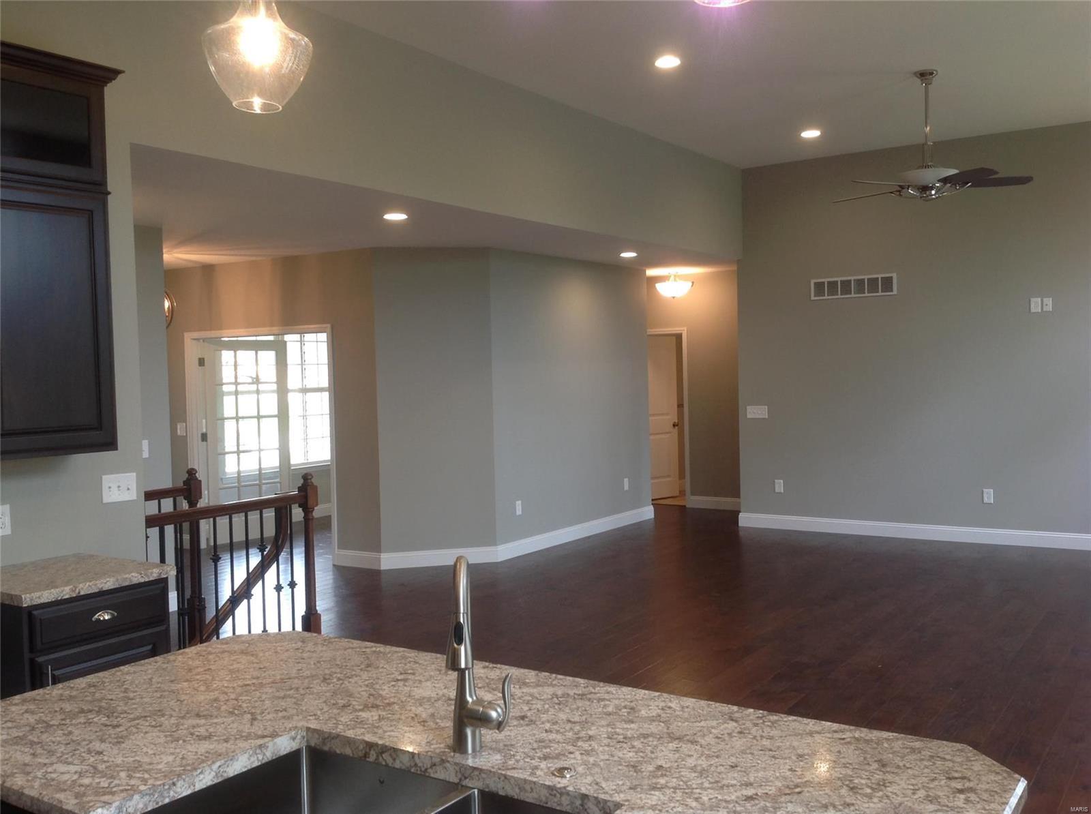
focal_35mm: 35
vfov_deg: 40.6
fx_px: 1101
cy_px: 407
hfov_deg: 52.7
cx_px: 546
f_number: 2.4
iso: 50
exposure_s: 1/24
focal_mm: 4.28
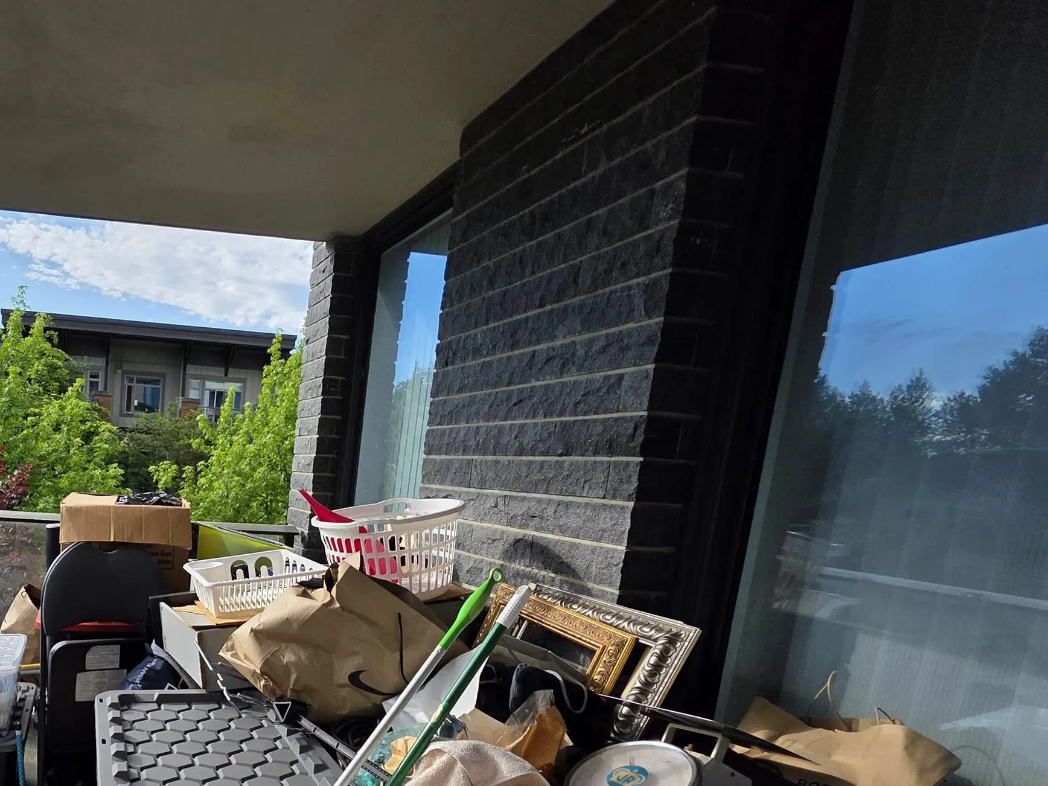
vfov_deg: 56.1
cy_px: 588
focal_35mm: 23
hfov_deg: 65.1
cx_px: 165
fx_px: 696
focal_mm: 2.2
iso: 40
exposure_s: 1/1488
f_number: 1.9
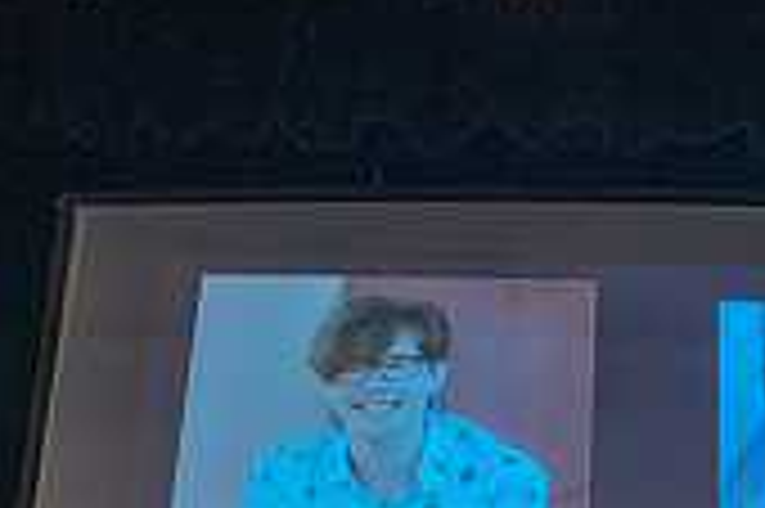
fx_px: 1741
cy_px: 775
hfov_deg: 24.3
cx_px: 648
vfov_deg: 15.3
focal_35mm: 82
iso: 2500
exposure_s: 1/160
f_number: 2.8
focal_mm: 24
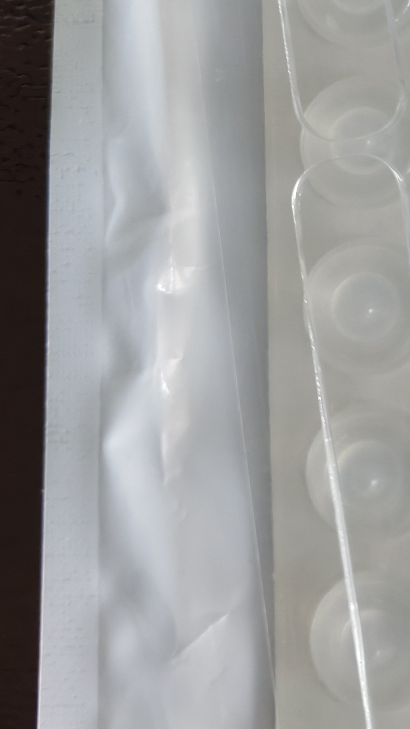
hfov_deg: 14.4
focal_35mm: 78
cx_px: 629
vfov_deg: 26.4
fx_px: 1508
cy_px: 92
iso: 160
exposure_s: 1/100
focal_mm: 5.52
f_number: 1.95
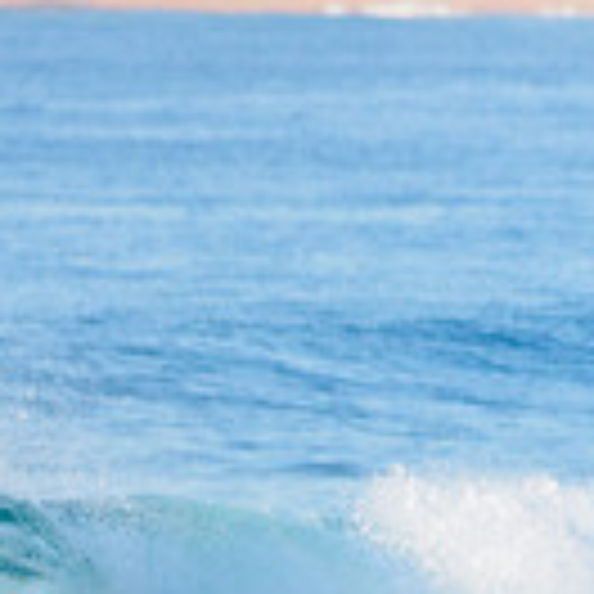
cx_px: -81
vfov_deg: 0.9
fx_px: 36324
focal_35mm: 1871
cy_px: 614
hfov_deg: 0.9
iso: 450
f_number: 5.6
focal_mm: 500
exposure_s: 1/2000
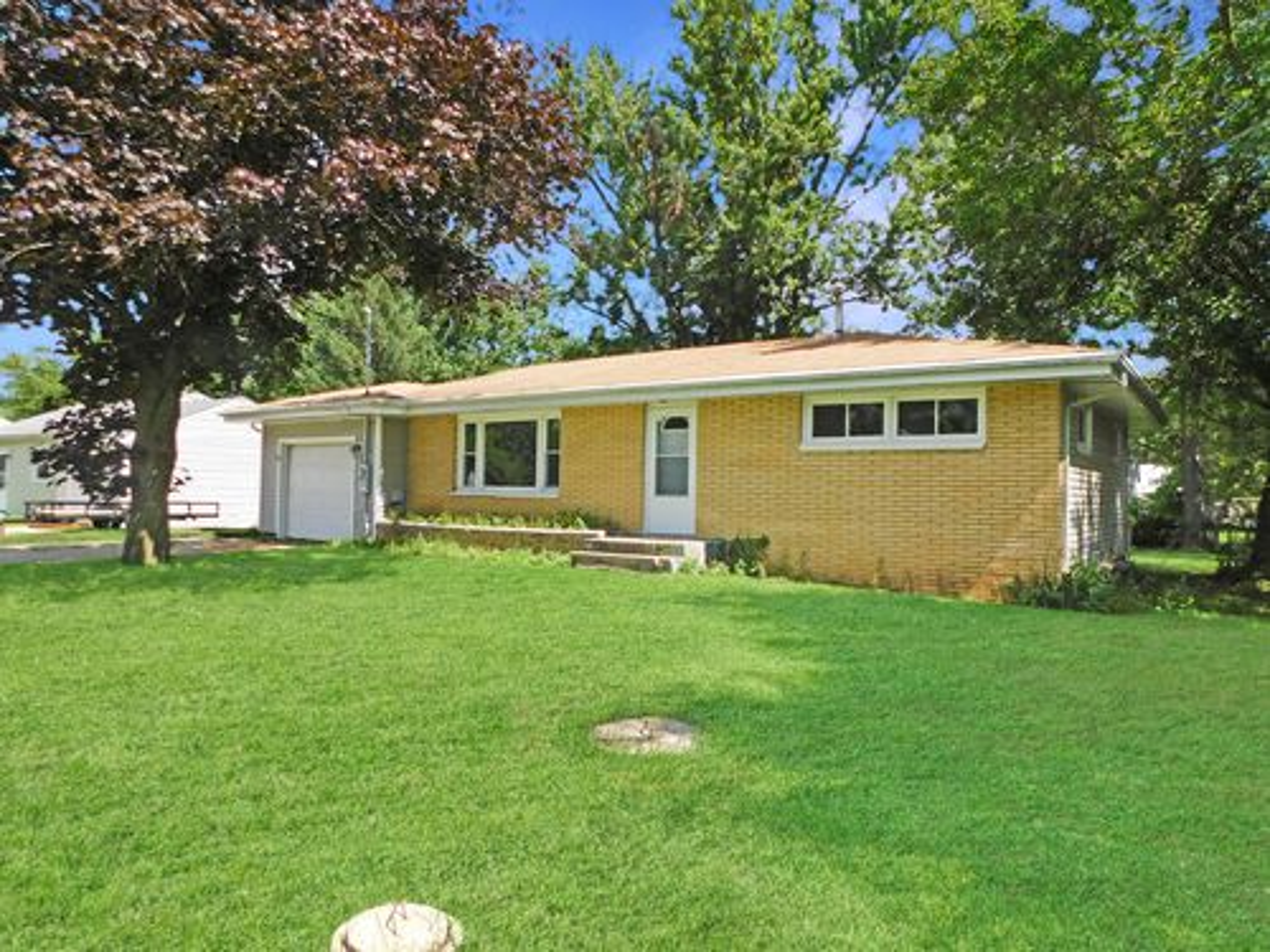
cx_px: 635
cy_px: 476
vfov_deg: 58.9
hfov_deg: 73.9
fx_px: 844
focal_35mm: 23
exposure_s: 1/1000
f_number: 3
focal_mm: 4
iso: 125
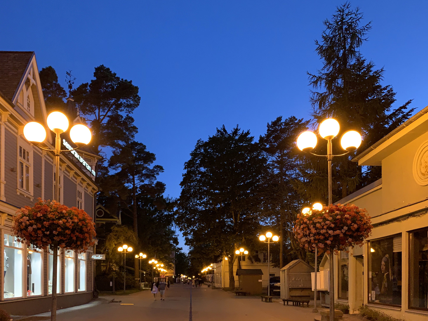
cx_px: 206
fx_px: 334
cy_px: 162
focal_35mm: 27
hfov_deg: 65.3
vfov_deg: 51.4
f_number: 1.8
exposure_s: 1/33
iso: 400
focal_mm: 4.25
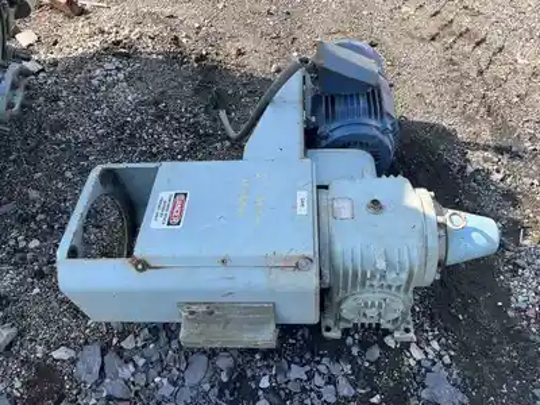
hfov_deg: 67.3
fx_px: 406
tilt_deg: -51.2
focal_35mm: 26
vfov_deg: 53.1
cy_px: 202
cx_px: 270
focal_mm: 5.1
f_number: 1.6
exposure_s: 1/1066
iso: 50
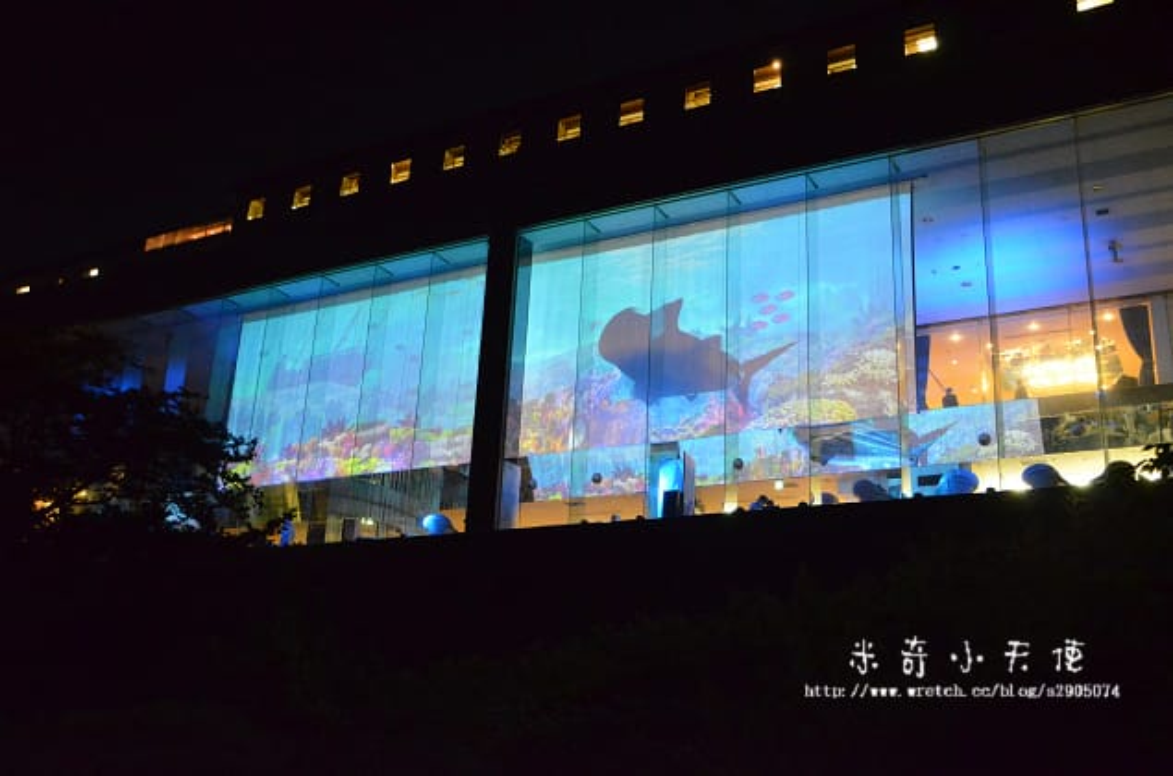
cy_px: 388
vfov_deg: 35.3
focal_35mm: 38
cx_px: 586
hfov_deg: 51.4
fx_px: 1219
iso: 5000
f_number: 6.3
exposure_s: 1/25
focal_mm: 25
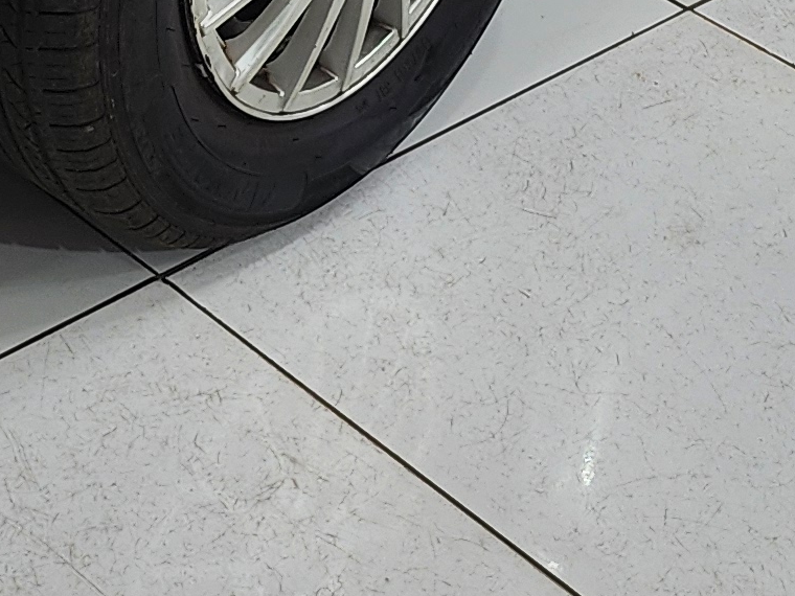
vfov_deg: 10.8
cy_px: -735
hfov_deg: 15.9
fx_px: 2779
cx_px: -22
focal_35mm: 121
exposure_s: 1/100
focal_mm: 6.4
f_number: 1.8
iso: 50
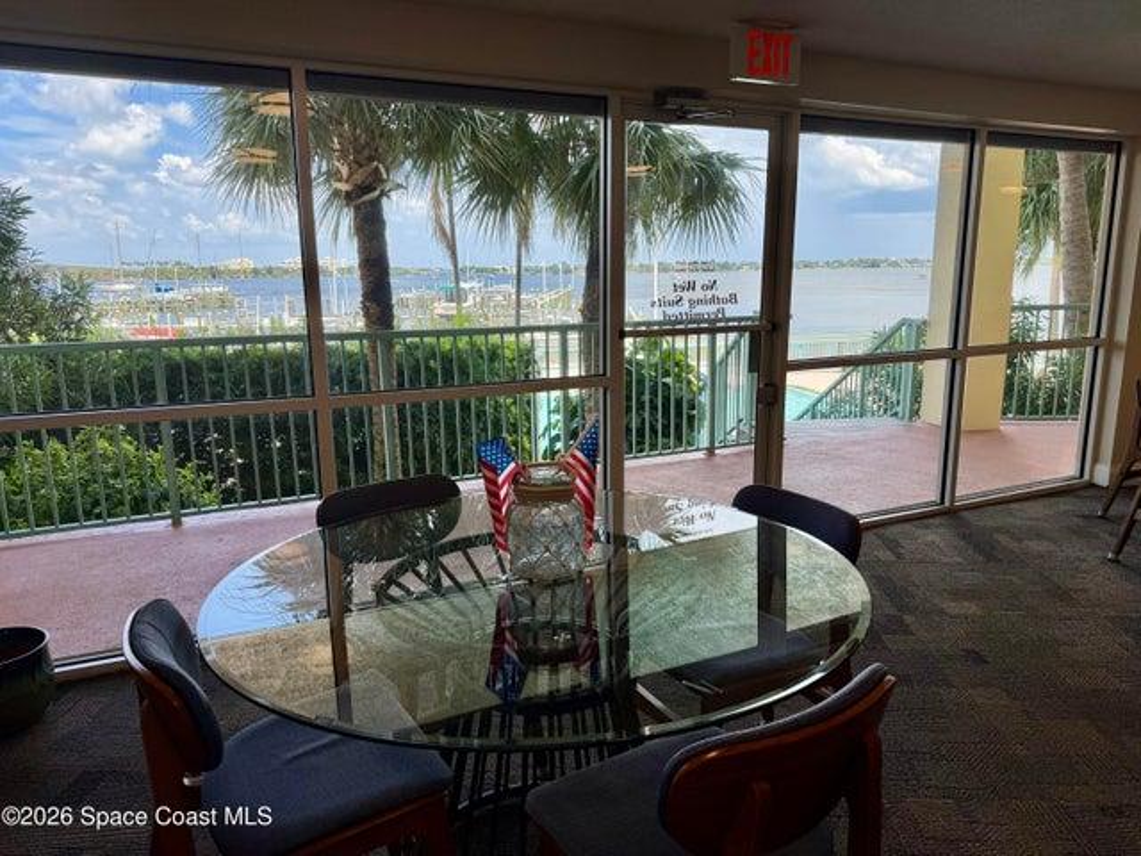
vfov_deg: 56.8
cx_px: 570
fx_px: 791
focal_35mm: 24
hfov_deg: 71.6
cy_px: 428
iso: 100
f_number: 1.78
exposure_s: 1/765
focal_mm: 6.76
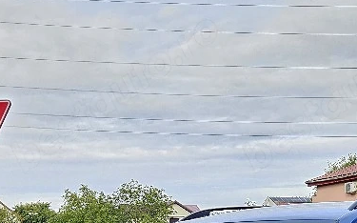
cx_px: 192
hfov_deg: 31.5
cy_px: 353
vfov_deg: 17.6
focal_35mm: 65
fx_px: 632
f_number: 1.8
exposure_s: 1/233
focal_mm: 5.4
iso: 40
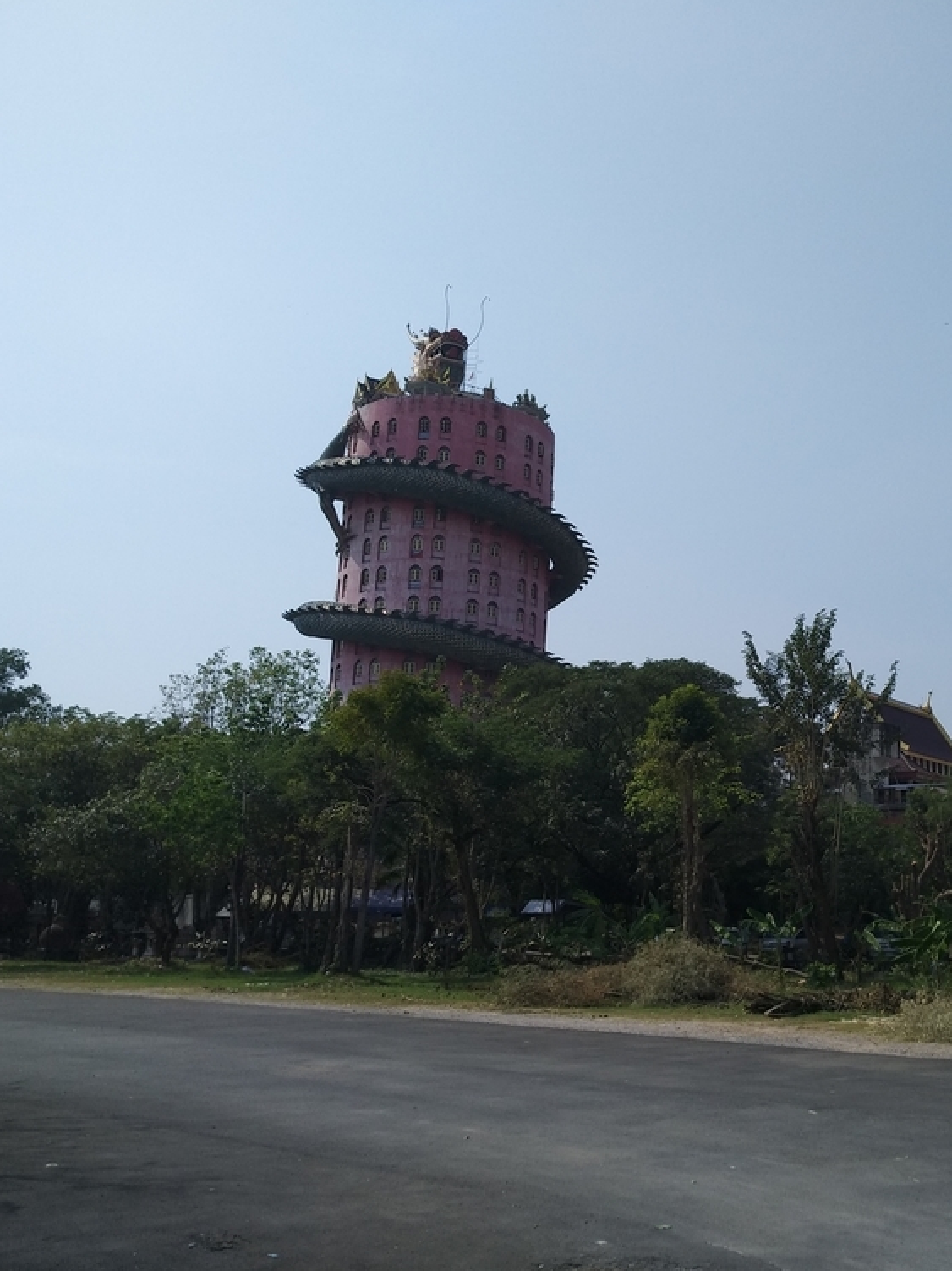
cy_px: 631
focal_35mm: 30
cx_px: 761
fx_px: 1100
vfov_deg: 60.0
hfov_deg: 44.5
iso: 100
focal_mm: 3.81
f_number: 2.2
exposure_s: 1/2052
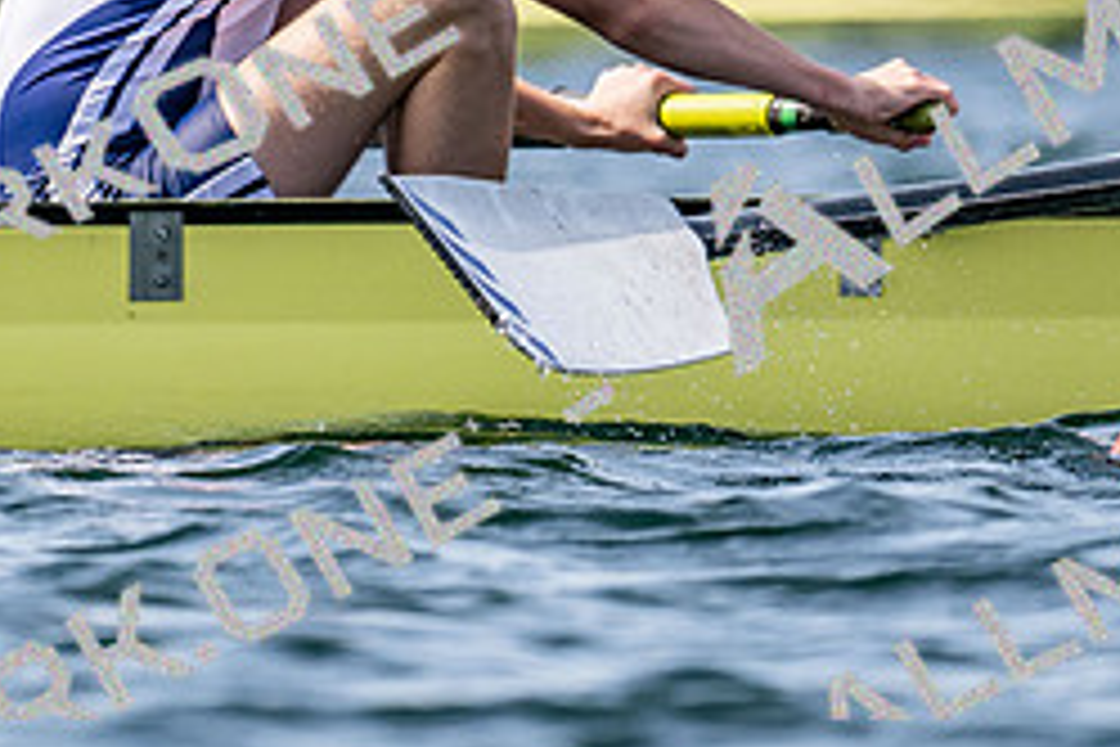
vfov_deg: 1.0
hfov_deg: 1.5
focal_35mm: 1395
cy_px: -50
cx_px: 324
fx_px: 43397
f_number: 4.5
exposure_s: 1/2500
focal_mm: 400
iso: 250
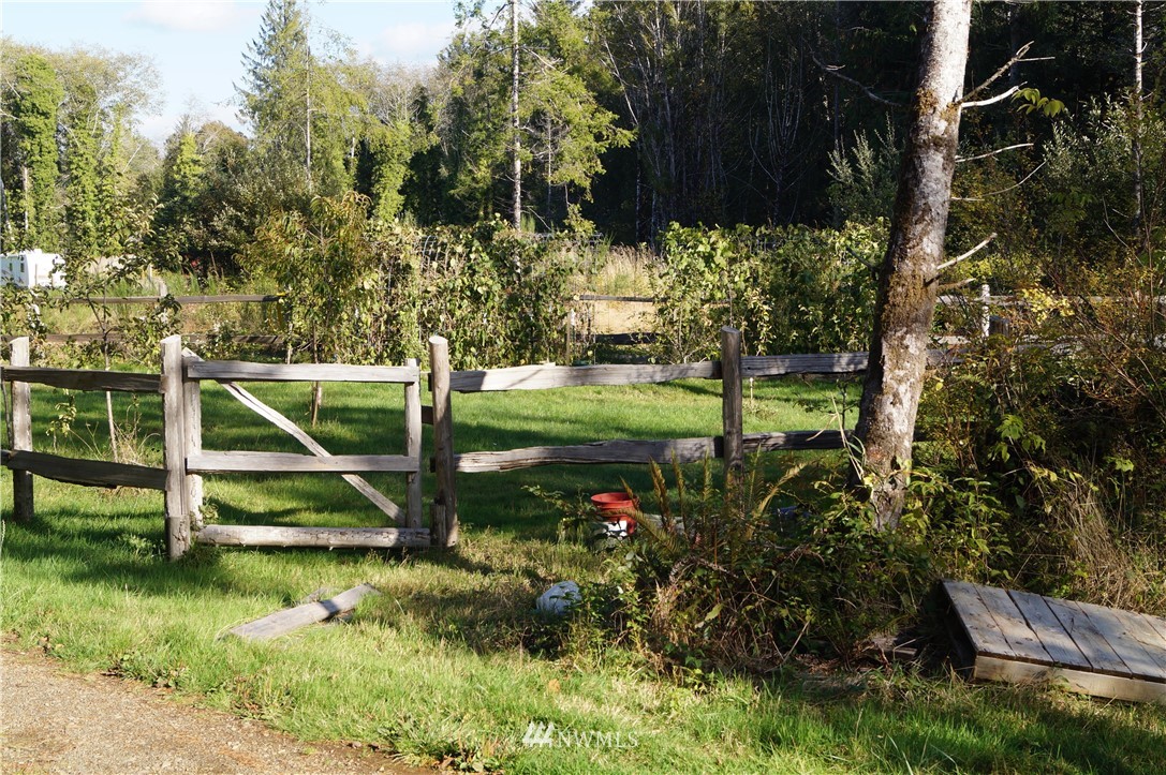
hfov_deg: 37.9
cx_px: 583
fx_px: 1699
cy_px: 388
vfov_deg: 25.7
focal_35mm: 52
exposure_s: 1/80
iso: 100
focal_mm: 35
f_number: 9
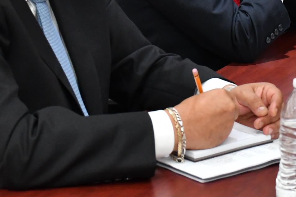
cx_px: 228
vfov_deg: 9.6
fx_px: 1151
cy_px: -72
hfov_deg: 14.6
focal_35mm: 140
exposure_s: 1/100
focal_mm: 32
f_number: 5.6
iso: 1250
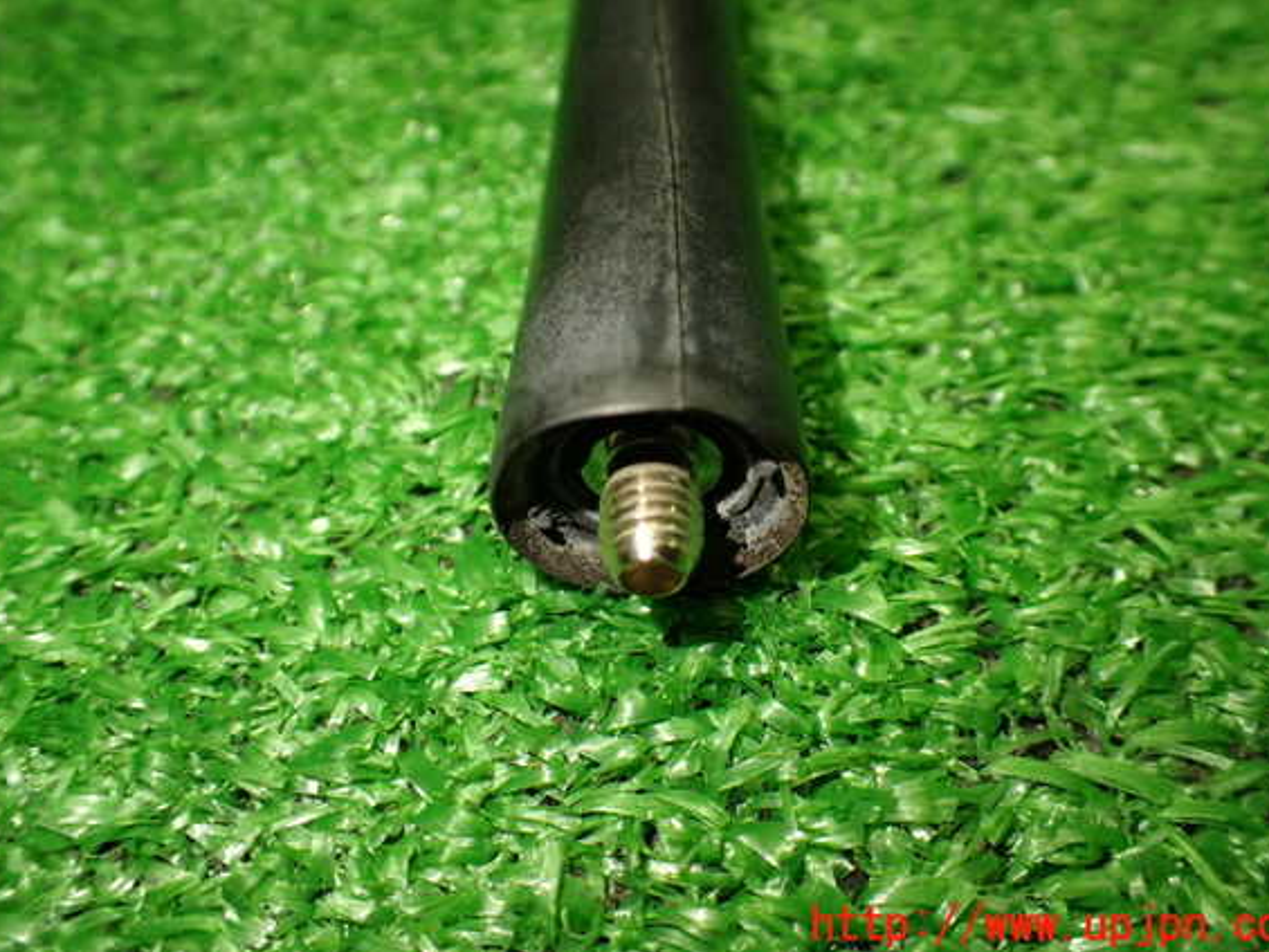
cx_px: 645
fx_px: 1247
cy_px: 449
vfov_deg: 41.8
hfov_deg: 53.9
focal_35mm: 34
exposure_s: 1/125
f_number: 2.4
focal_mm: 5.79
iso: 320
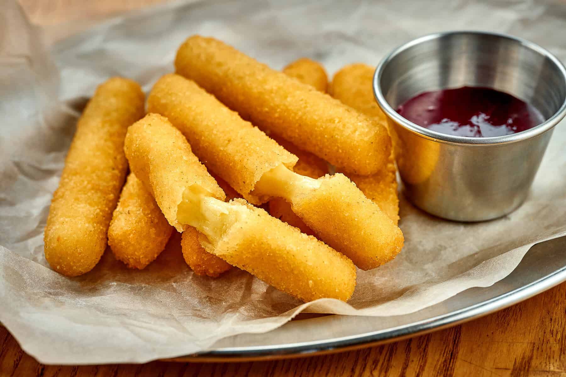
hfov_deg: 19.5
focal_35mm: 105
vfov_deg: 13.0
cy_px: 188
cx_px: 283
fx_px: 1651
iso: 250
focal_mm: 105
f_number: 6.3
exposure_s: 1/125
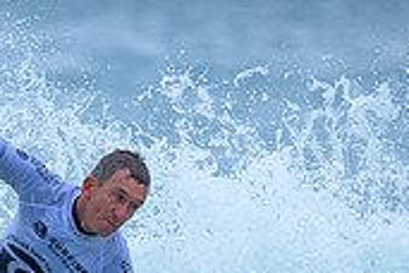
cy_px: 419
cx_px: 5
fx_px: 34228
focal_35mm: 3013
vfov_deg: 0.5
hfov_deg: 0.7
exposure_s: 1/2000
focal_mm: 800
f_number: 6.3
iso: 720
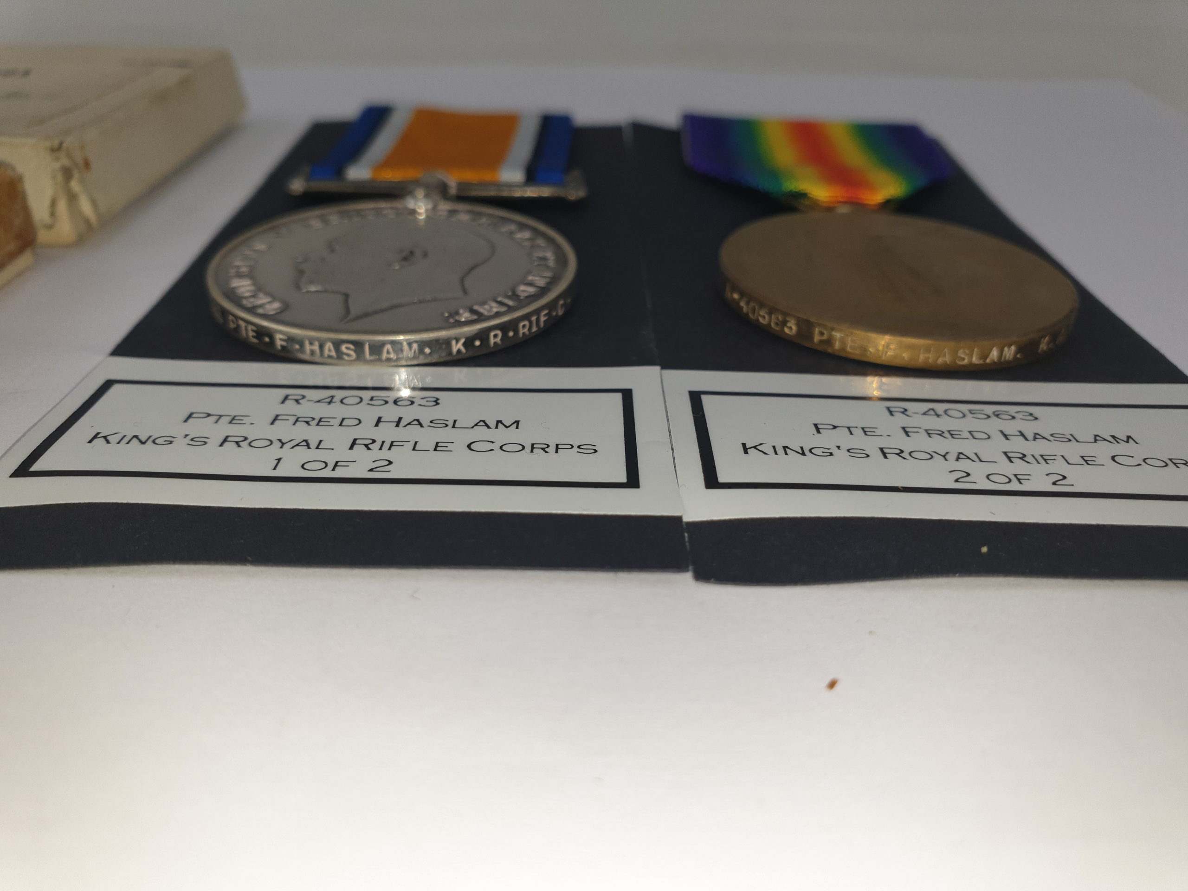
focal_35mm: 26
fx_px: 892
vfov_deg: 53.1
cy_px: 446
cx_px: 594
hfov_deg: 67.3
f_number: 2.4
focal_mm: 4.3
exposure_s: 1/384
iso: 50
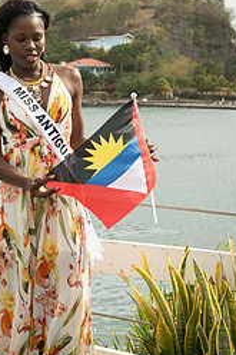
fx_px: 985
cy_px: 143
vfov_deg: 20.4
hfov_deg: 13.6
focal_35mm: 100
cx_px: 33
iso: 100
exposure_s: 1/160
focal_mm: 55
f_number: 7.1
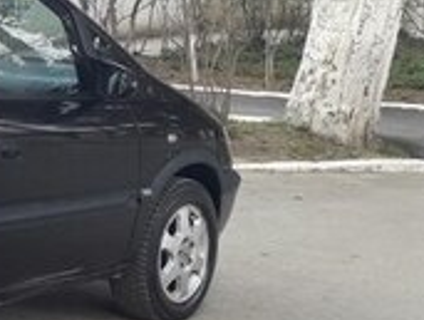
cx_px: -327
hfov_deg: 16.1
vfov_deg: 14.3
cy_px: 118
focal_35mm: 104
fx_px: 1277
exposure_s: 1/259
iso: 40
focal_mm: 3.6
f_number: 1.9
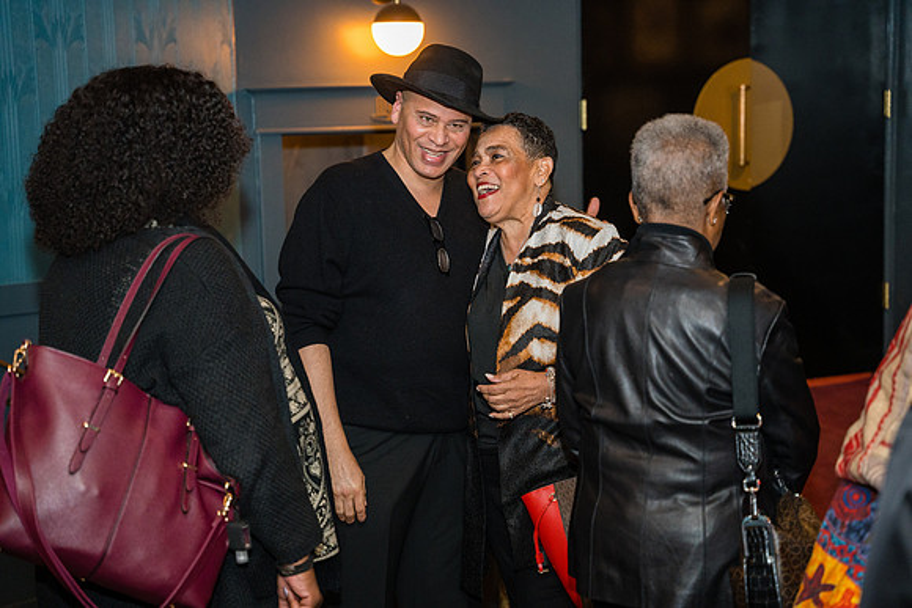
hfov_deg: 28.8
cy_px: 304
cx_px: 456
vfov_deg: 19.5
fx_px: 1774
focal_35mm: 70
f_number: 2.8
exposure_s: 1/125
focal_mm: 70
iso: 3200
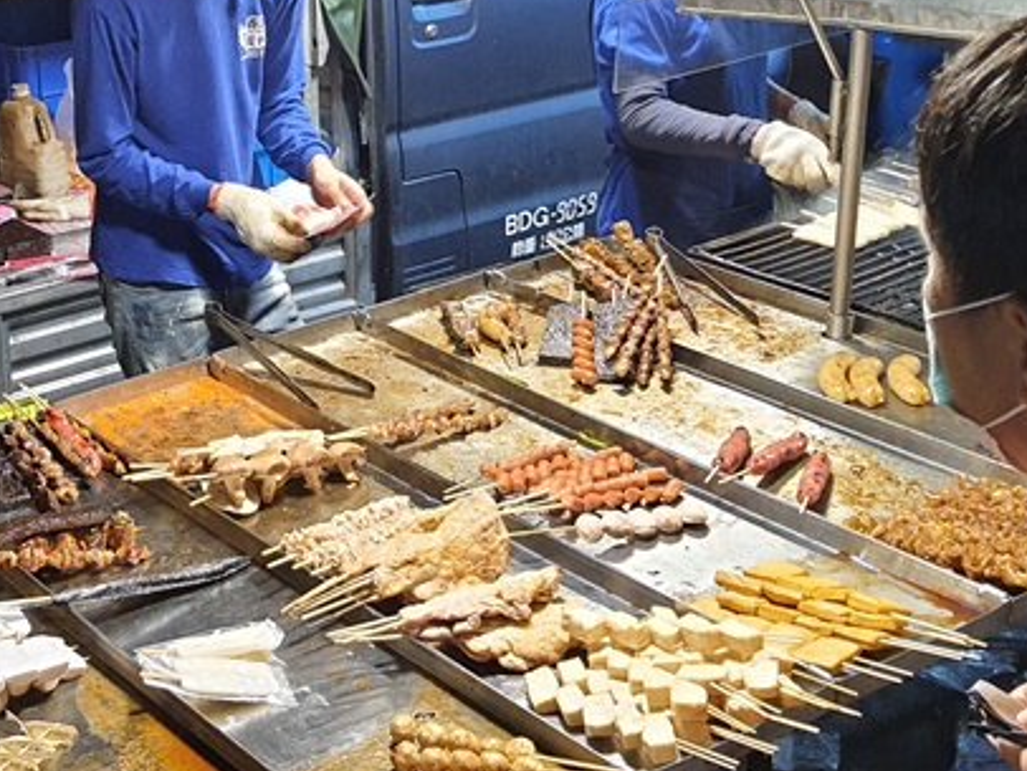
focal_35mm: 64
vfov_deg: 22.5
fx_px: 1900
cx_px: 78
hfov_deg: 28.9
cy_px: 101
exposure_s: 1/120
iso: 250
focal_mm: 4.32
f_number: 1.7
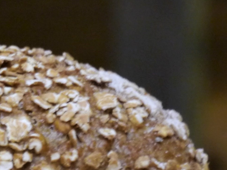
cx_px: -211
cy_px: 131
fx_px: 9286
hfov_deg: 1.4
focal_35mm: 1416
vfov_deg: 1.1
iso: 800
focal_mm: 150
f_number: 5.6
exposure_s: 1/15
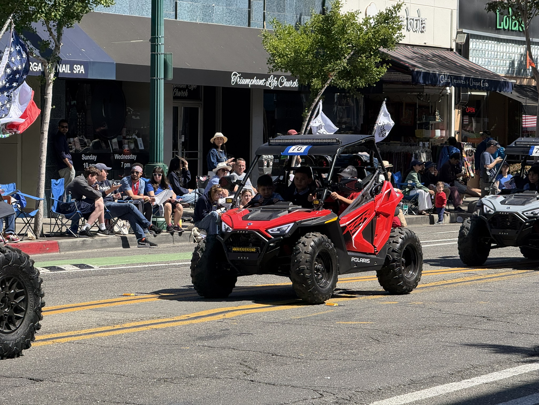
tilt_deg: -1.5
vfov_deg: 12.3
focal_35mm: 120
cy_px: 202
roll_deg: -0.7
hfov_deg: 16.4
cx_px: 270
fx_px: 1869
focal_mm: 15.66
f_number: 2.8
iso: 64
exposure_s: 1/1033
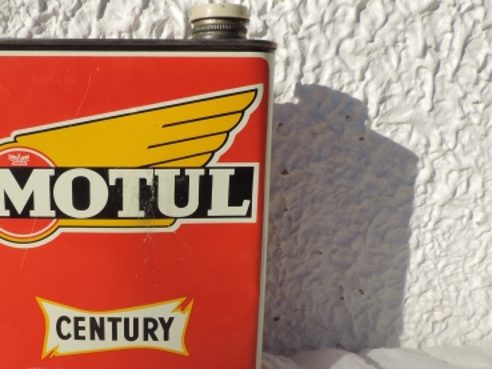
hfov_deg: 46.6
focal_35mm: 39
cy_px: 248
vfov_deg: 36.4
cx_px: 143
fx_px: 554
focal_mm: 4.3
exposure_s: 1/1600
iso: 80
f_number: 3.3
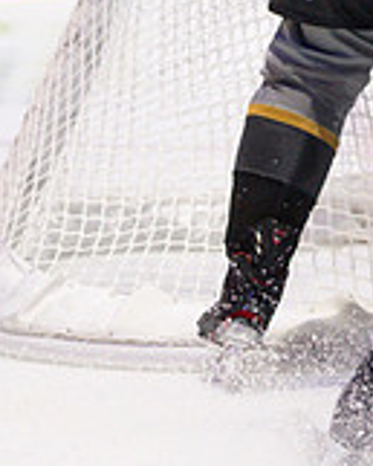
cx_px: 818
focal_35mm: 377
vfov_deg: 5.1
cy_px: -332
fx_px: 5197
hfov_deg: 4.1
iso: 2000
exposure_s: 1/1000
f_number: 2.8
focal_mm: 70
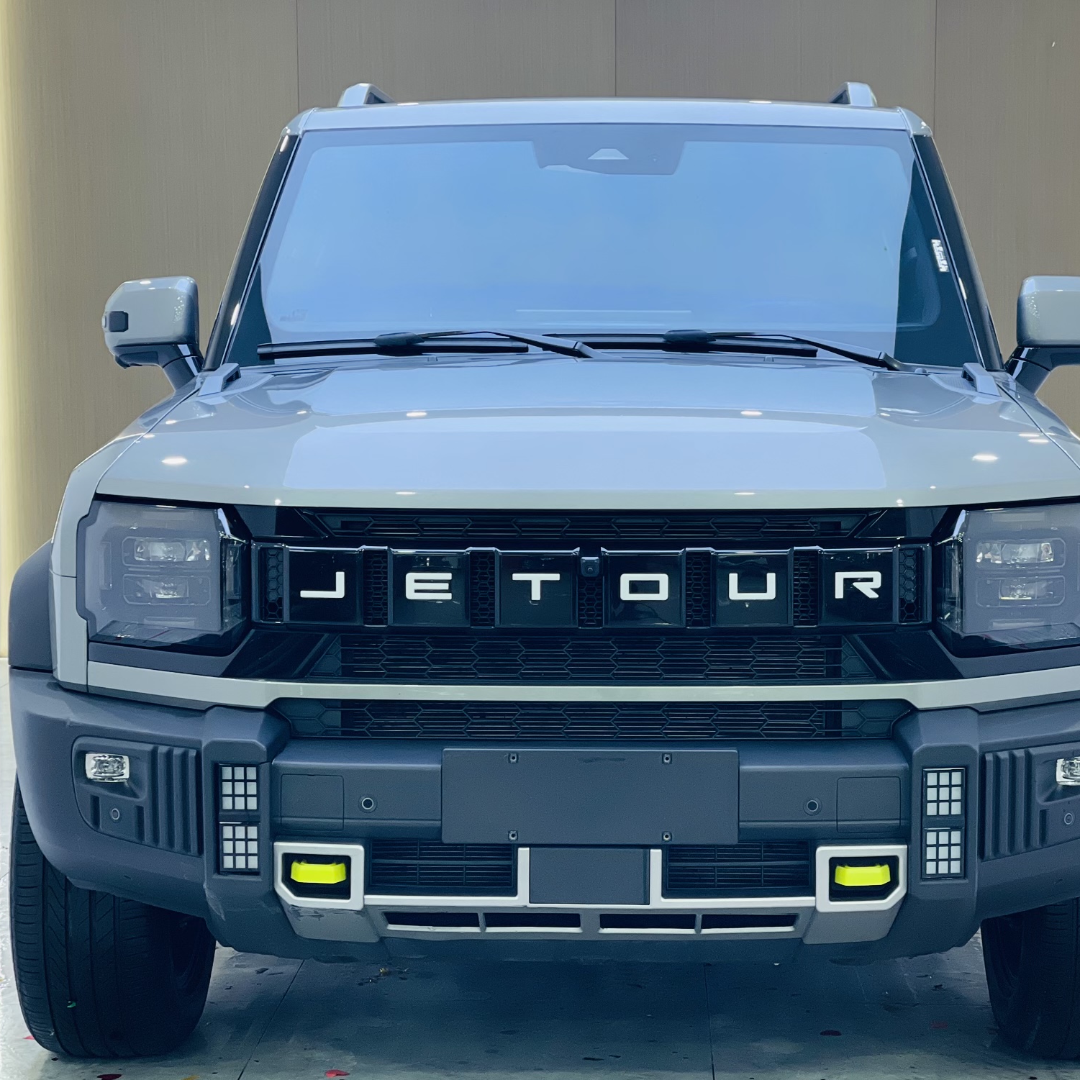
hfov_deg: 22.8
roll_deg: +0.1
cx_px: 591
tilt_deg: -5.2
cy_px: 543
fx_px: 2683
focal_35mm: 76
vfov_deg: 22.8
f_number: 2.2
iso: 125
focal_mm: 7.5
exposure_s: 1/50
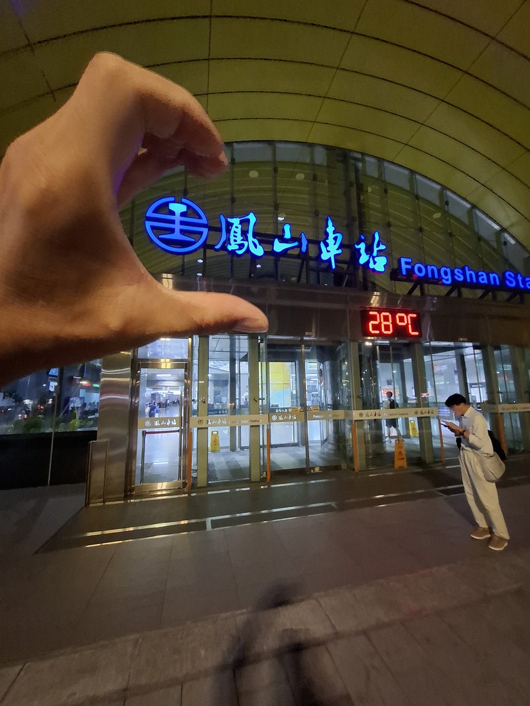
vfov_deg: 106.2
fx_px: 265
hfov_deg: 89.9
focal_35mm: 13
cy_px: 353
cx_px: 265
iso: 400
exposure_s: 1/24
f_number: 2.2
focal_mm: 1.74
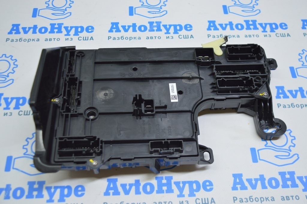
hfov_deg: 46.4
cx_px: 154
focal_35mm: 42
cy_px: 102
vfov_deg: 31.8
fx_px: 358
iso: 400
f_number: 4.2
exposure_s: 1/50
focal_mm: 28
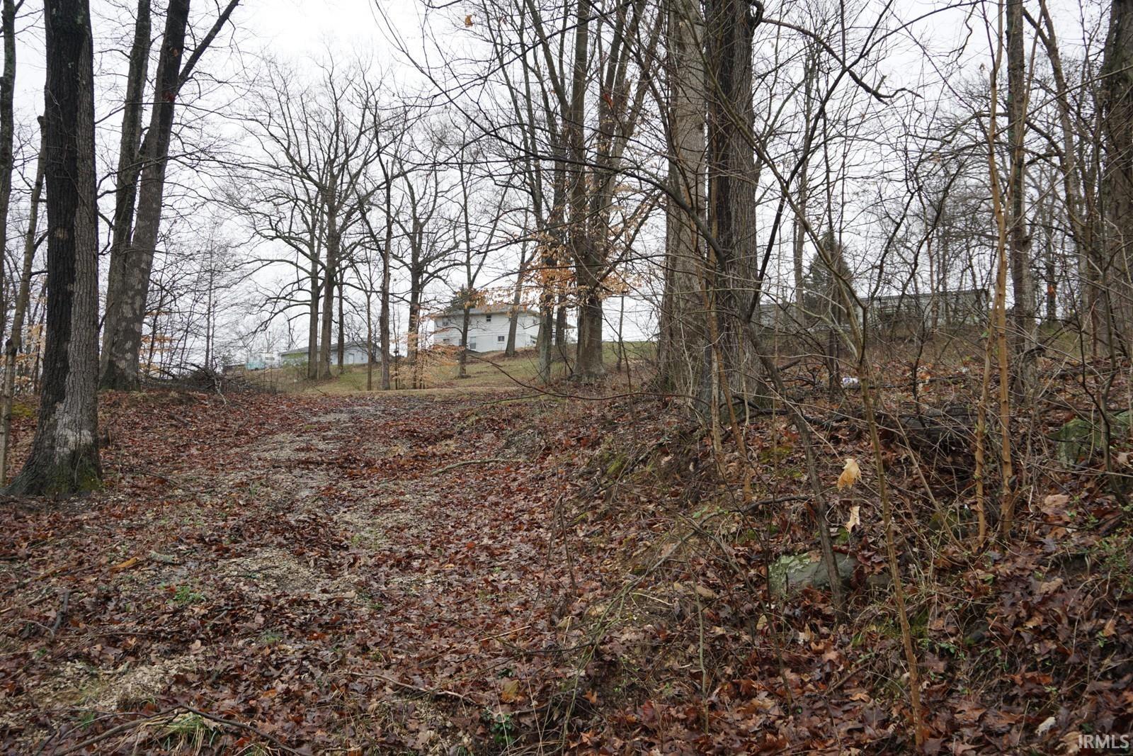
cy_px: 378
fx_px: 1039
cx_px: 566
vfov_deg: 40.0
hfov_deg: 57.2
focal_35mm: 33
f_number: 5
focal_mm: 22
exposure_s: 1/80
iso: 100
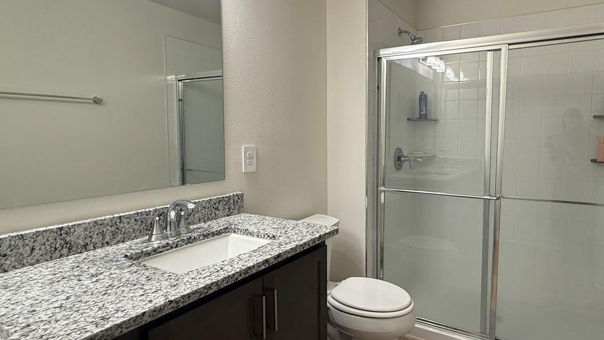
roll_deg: +0.0
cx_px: 360
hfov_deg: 80.3
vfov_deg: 51.5
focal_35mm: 22
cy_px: 164
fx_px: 352
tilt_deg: -4.5
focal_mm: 2.22
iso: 160
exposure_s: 1/120
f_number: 2.2
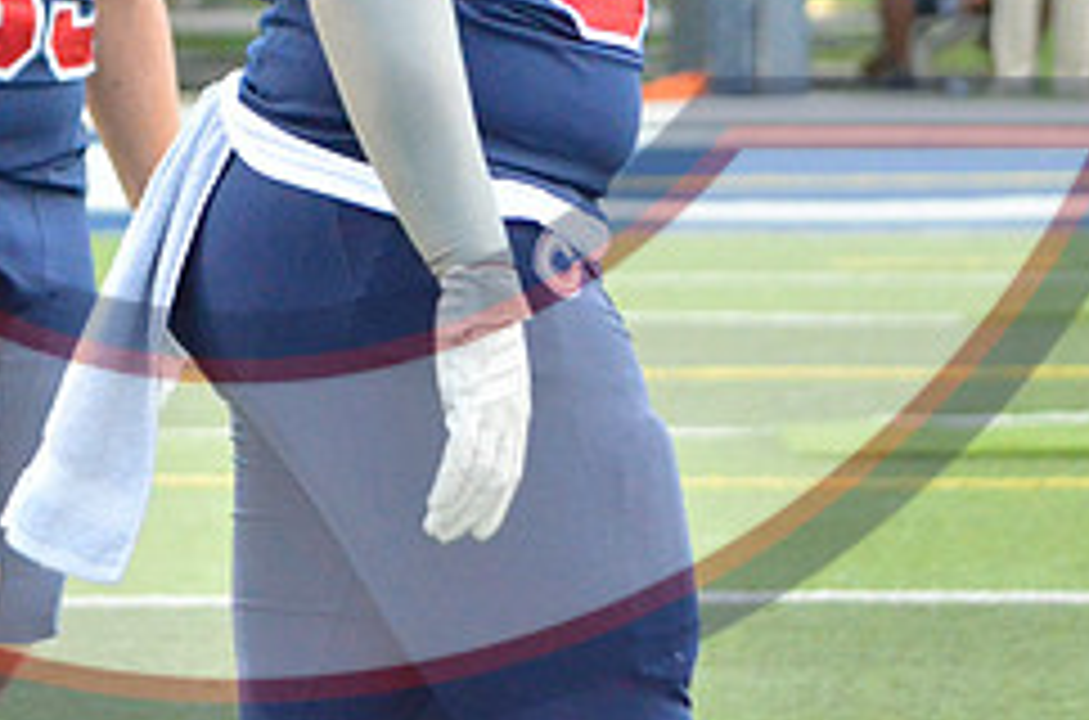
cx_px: 220
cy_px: -104
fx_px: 11073
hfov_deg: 5.6
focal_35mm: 367
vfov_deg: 3.7
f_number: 4.8
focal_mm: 102
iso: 5000
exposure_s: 1/500
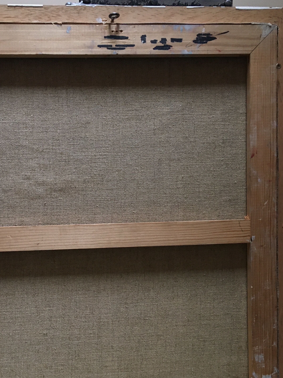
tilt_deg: -11.5
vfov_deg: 45.2
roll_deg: +0.7
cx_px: 104
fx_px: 447
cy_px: 246
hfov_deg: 34.9
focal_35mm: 41
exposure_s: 1/20
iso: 200
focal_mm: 4.15
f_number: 2.2
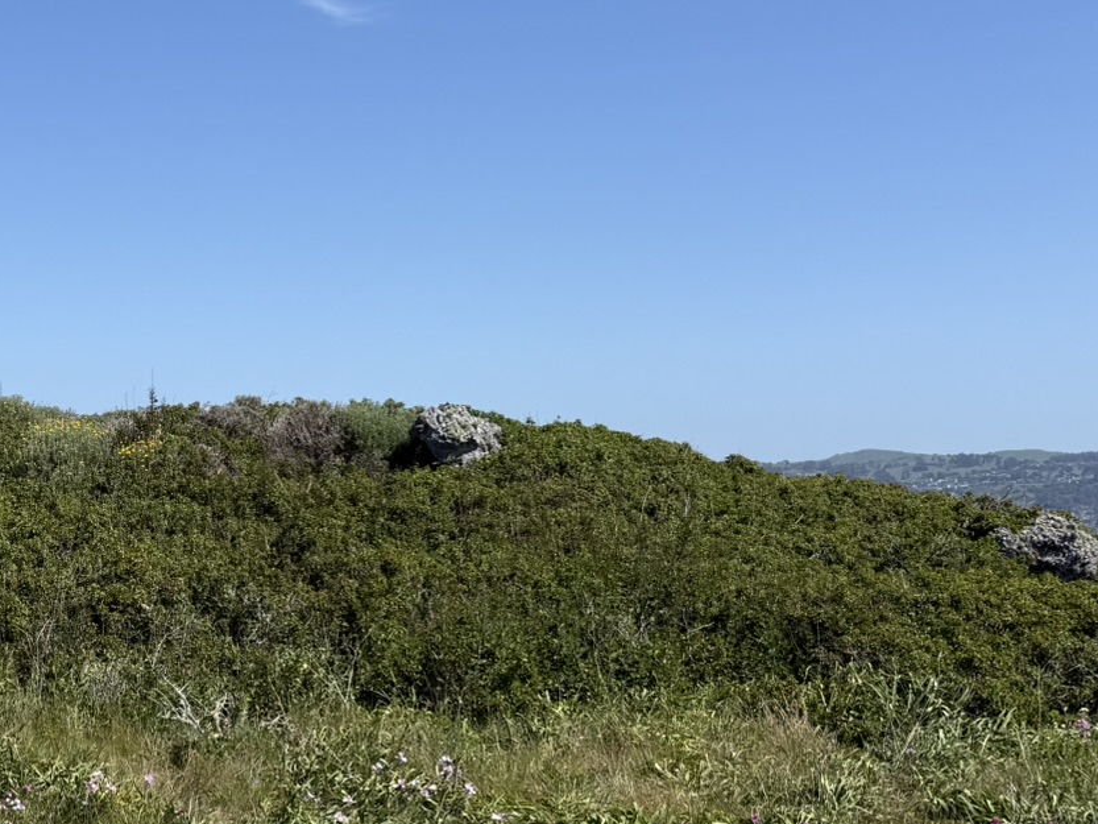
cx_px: 78
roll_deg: -1.8
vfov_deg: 24.7
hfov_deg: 31.0
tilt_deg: -0.7
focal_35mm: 59
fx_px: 1872
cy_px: 527
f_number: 1.78
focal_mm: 6.76
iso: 80
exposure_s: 1/5714
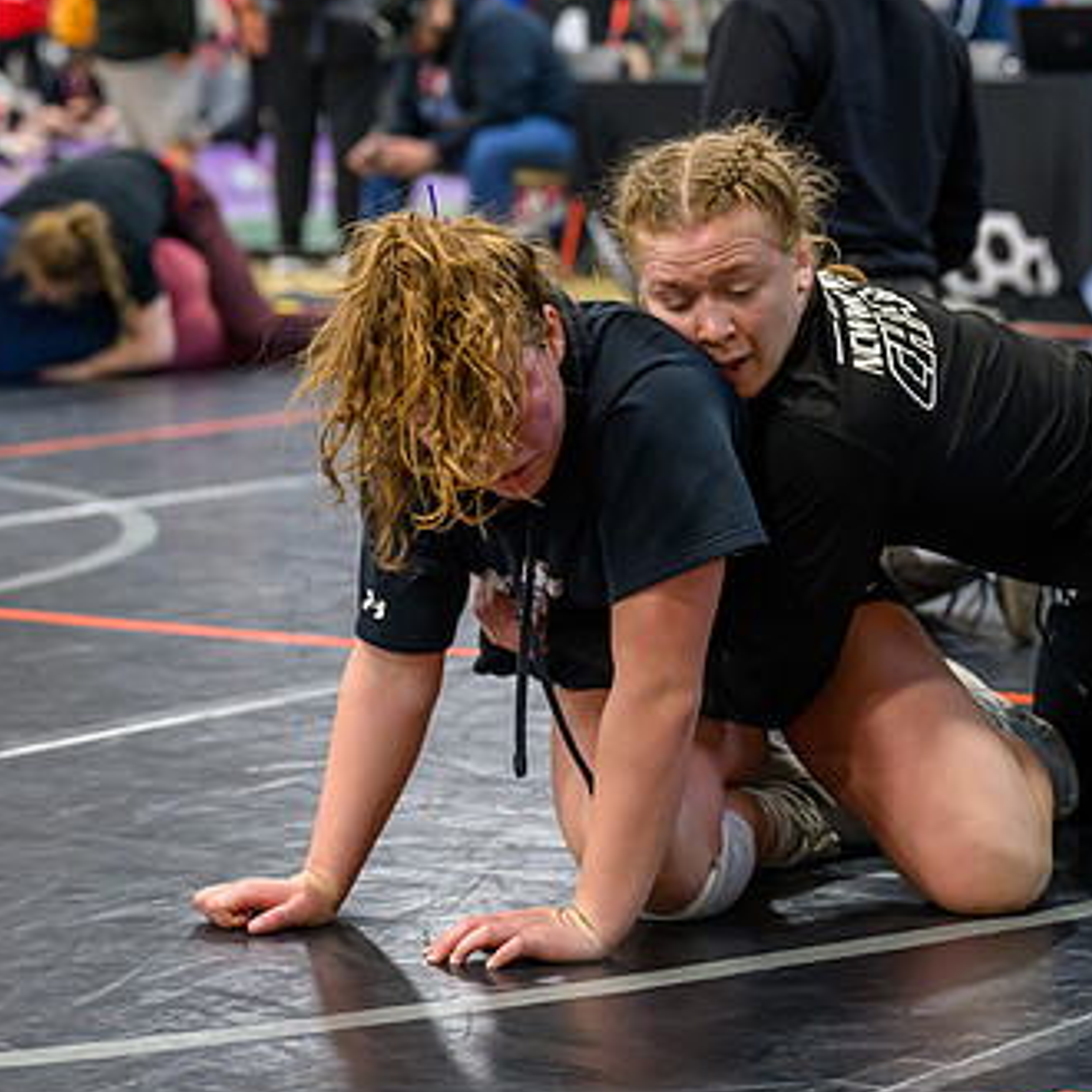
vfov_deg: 13.5
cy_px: 436
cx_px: 687
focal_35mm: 129
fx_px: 4604
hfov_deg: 13.5
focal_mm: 67
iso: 2000
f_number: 3.2
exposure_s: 1/800
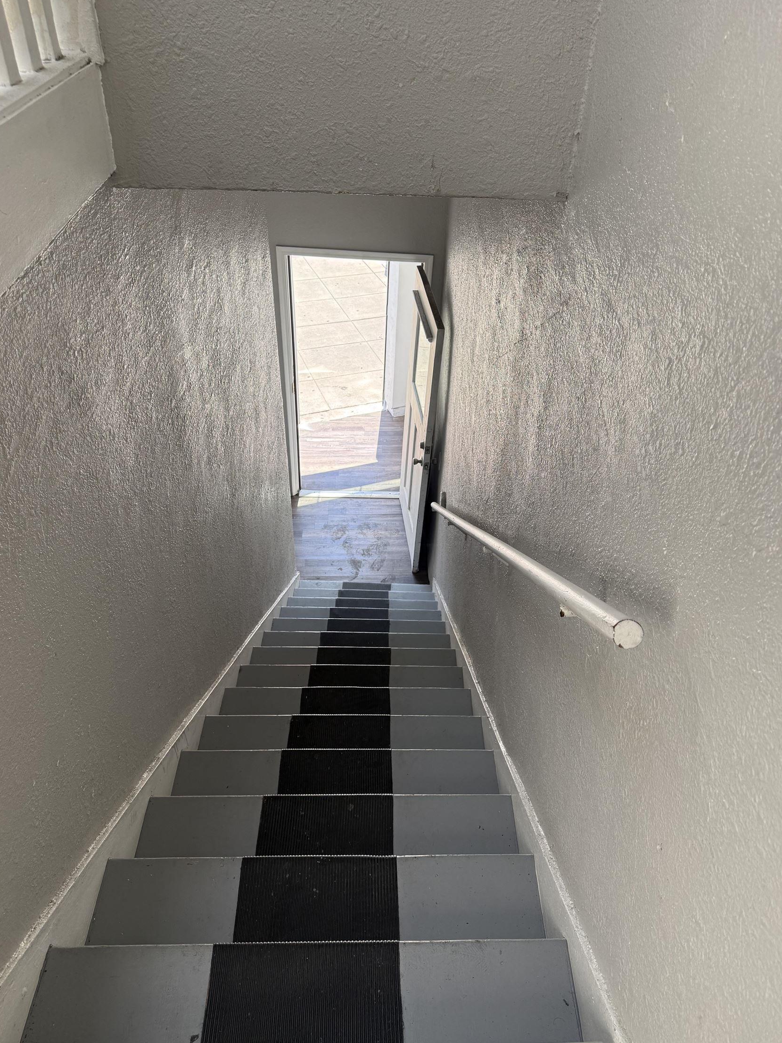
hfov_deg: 54.9
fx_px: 753
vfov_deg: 69.4
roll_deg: -2.8
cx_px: 388
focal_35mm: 25
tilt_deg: -40.2
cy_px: 515
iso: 100
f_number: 1.78
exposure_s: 1/351
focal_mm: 6.76
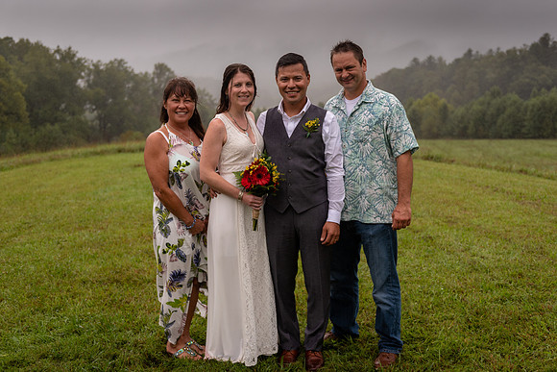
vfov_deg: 30.6
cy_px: 157
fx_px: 678
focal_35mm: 44
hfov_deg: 44.6
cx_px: 296
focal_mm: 38
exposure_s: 1/4000
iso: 250
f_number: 2.8
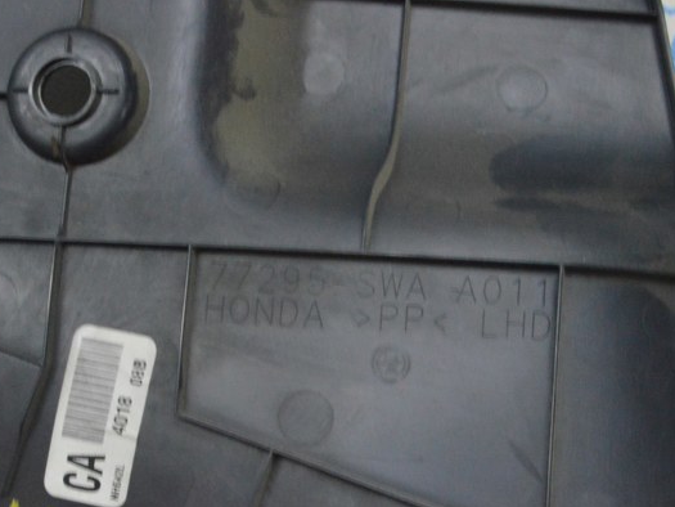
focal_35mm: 97
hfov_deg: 20.3
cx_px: 330
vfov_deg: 15.3
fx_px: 1884
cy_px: 271
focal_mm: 55
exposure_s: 1/15
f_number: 20
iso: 6400
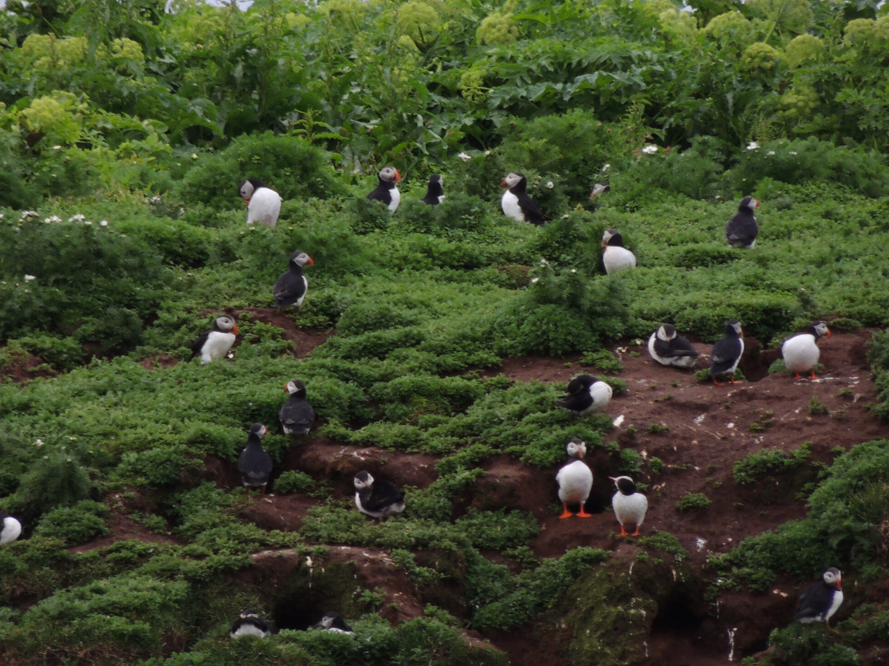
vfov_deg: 1.3
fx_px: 30403
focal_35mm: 1184
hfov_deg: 1.7
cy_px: 371
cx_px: 346
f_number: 5.5
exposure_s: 1/500
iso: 220
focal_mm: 160.5
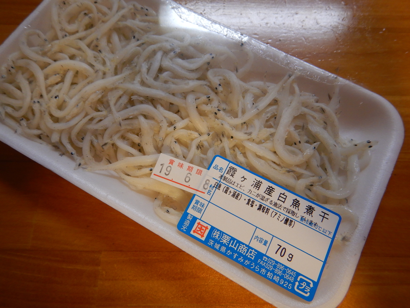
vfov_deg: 56.8
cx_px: 205
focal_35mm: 24
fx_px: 284
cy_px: 154
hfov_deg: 71.6
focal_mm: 4.3
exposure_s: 1/30
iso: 220
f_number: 2.8
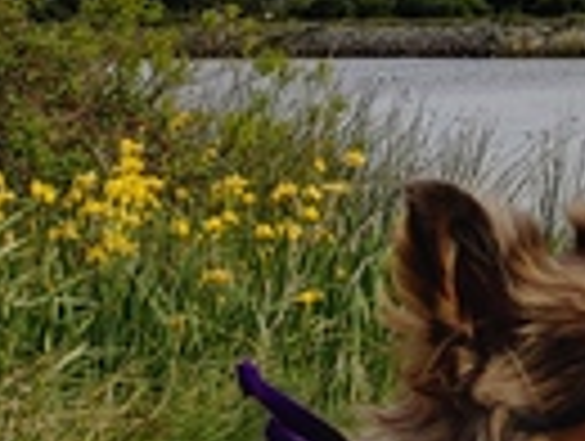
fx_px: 2032
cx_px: 1107
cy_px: -18
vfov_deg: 12.2
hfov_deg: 14.2
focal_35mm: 120
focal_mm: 4.36
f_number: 1.8
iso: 50
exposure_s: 1/5882
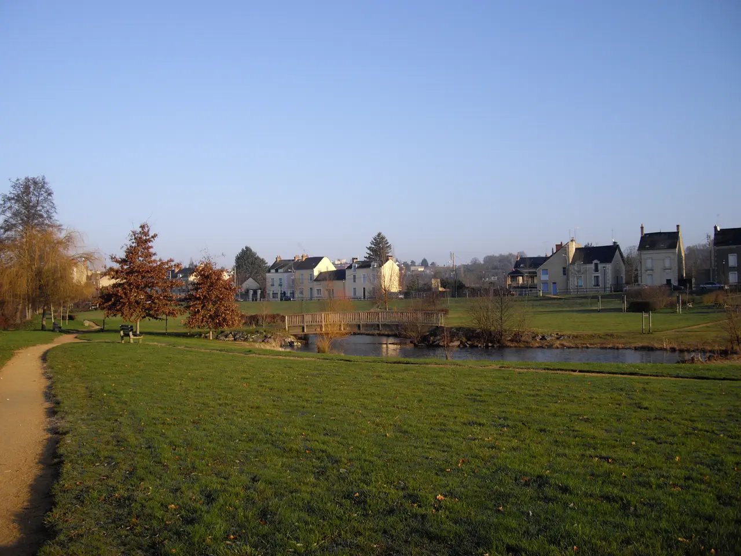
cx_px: 370
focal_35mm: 38
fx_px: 813
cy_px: 278
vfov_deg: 37.7
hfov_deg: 49.0
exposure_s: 1/60
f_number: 8
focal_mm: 7.9
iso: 50
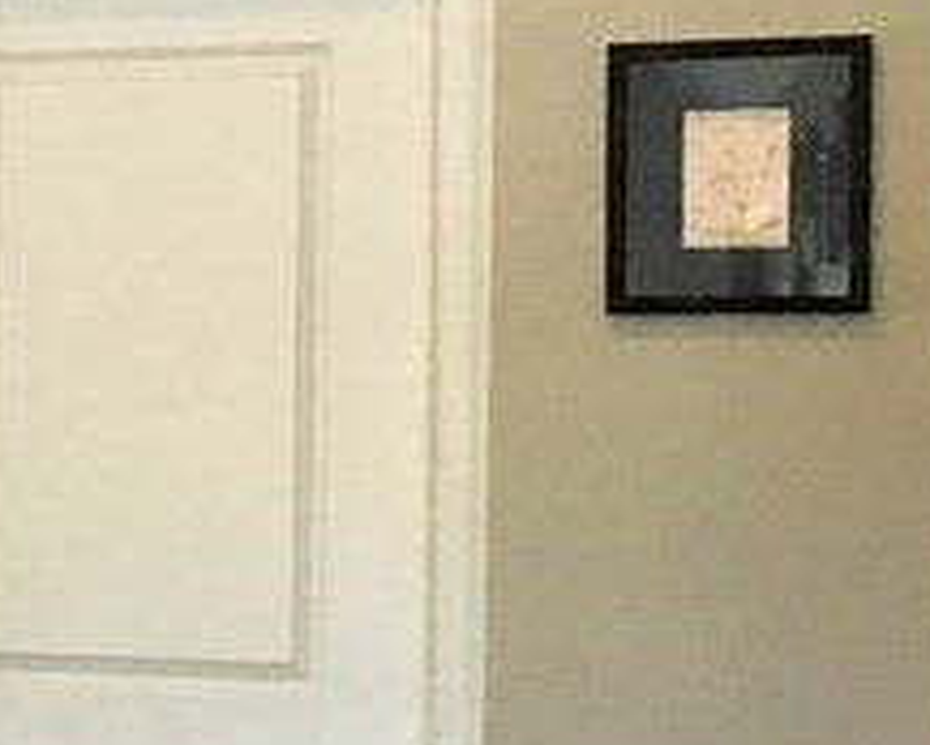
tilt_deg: +0.0
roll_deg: +1.9
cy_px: 458
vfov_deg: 12.0
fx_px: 3554
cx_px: -1204
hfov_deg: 12.3
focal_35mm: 129
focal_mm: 3.99
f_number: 1.8
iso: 40
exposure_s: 1/30
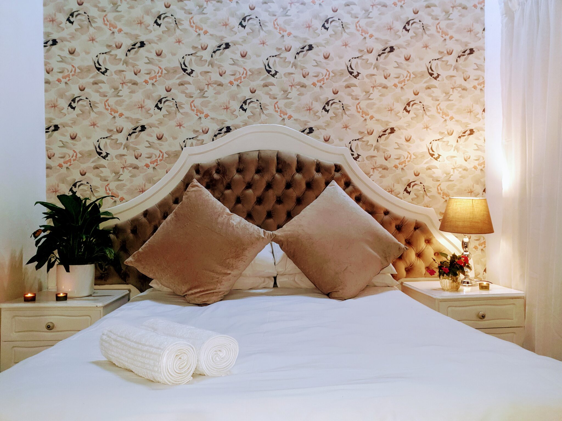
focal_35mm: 26
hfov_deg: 67.3
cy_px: 210
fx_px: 422
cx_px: 281
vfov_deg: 53.1
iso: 100
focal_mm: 4.3
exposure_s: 1/25
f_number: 2.4
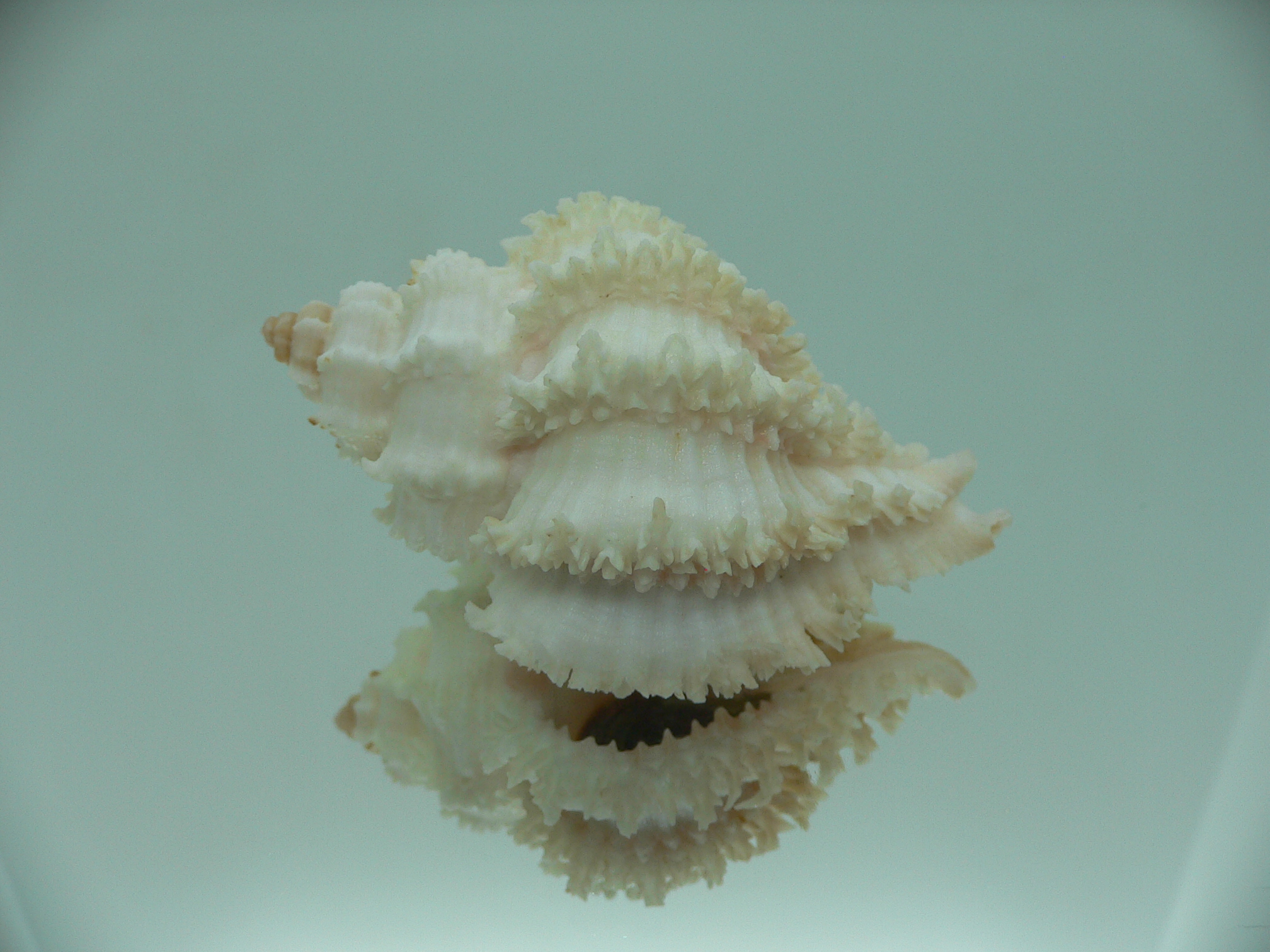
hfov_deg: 52.6
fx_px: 1284
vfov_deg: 40.7
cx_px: 635
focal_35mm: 35
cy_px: 476
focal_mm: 4.6
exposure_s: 1/80
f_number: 2.8
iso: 80
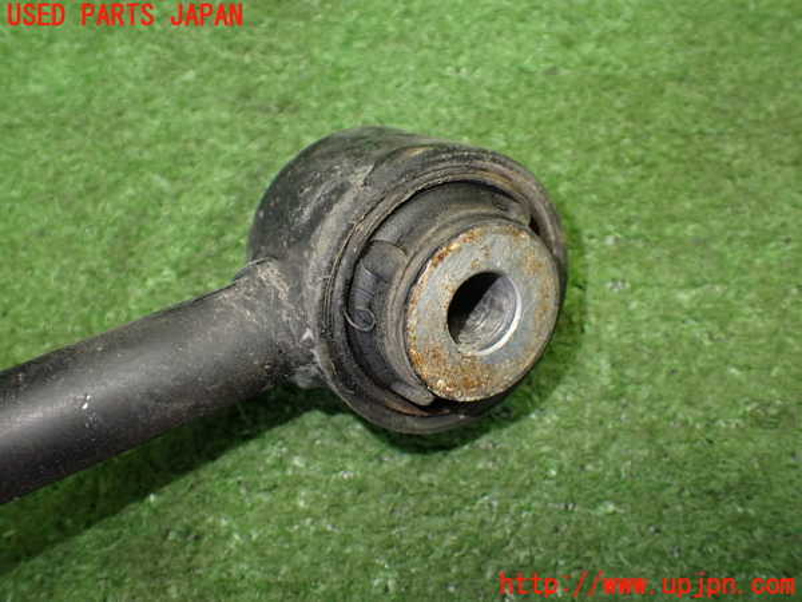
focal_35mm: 36
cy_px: 301
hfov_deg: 51.4
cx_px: 401
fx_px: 834
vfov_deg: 39.7
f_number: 2.5
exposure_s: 1/100
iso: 800
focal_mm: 6.37
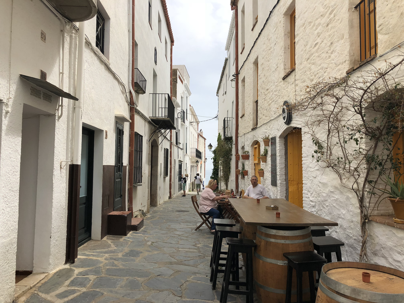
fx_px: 327
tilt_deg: +3.8
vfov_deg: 49.7
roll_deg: -0.2
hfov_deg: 63.4
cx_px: 202
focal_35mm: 28
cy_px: 152
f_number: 1.8
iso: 20
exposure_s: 1/1845
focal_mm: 4
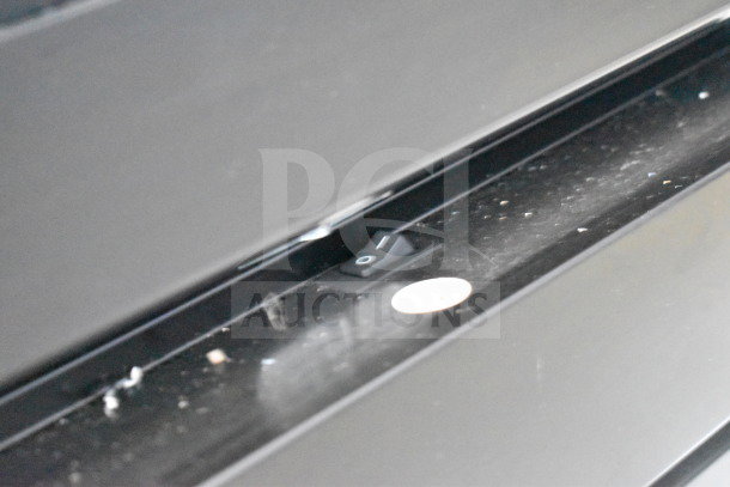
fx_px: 1460
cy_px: 244
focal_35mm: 72
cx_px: 365
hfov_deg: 28.1
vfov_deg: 18.9
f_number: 5.3
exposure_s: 1/8
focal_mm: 48
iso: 25600
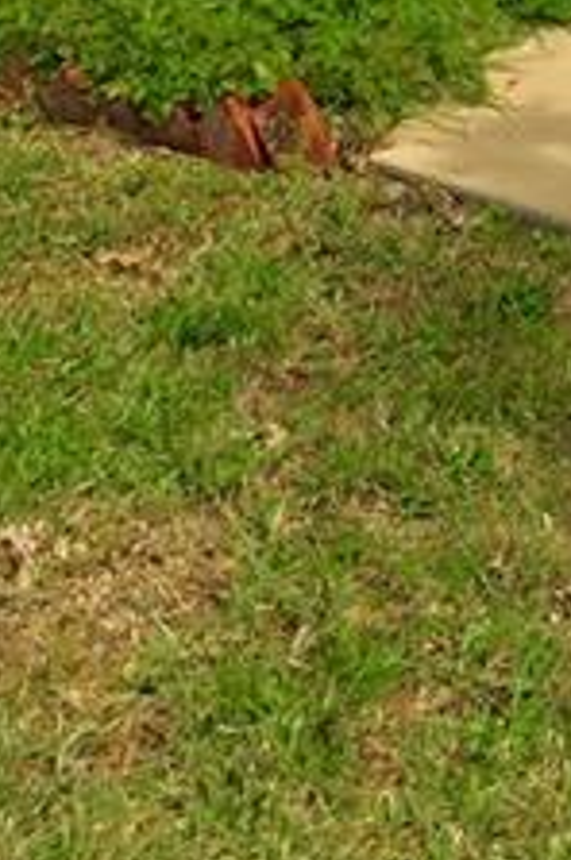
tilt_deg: -5.9
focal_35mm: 104
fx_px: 2482
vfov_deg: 17.4
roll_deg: +1.8
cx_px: 710
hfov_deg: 12.8
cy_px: -474
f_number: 2.2
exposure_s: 1/2083
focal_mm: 4.15
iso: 32
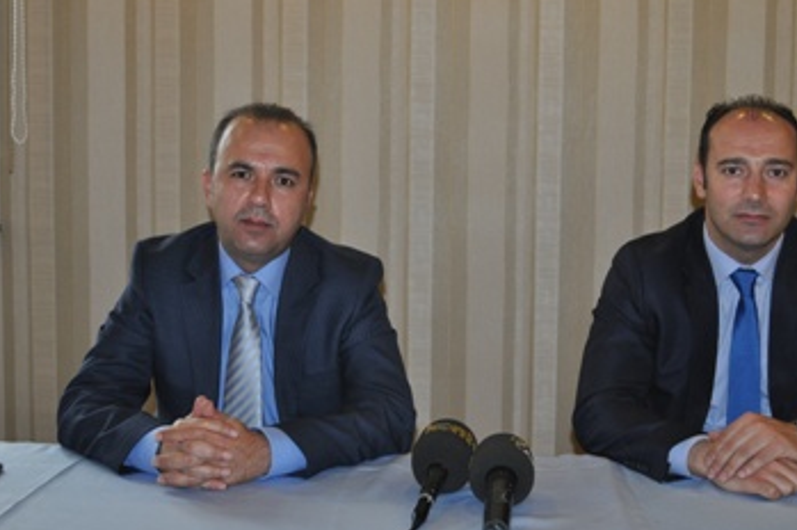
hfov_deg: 39.4
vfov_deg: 26.9
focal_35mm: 50
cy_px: 224
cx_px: 484
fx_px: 1106
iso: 800
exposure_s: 1/60
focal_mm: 26
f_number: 4.2
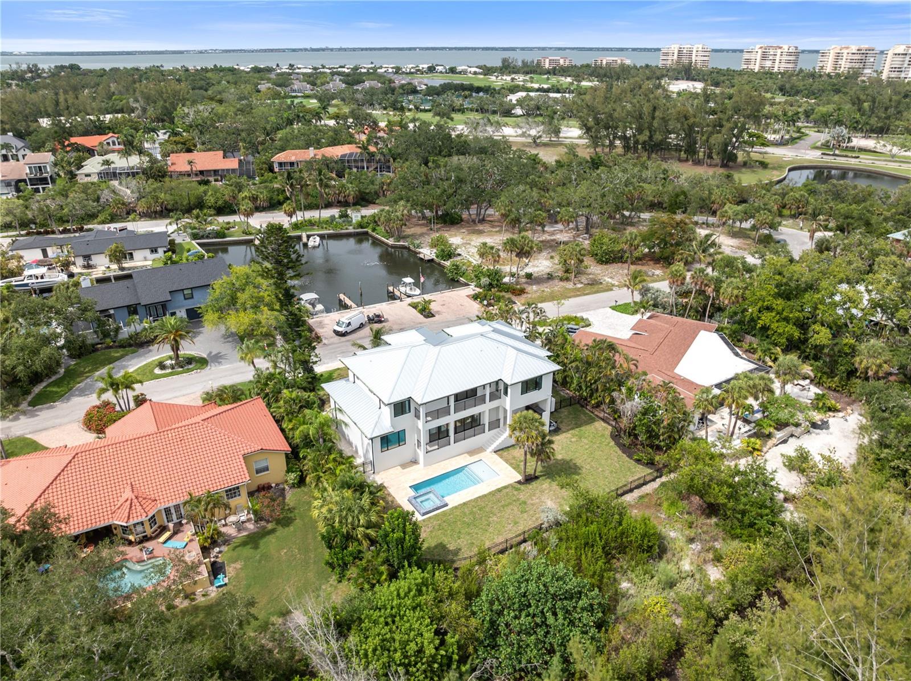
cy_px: 340
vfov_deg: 56.7
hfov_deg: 71.6
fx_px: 631
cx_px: 456
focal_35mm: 24
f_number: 2.8
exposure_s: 1/100
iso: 130
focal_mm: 12.29
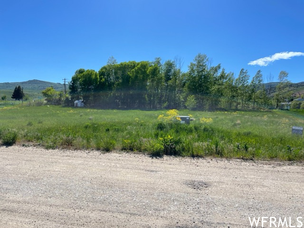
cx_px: 152
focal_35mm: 26
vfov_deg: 53.1
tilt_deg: -0.7
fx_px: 228
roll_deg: -1.4
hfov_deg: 67.3
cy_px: 114
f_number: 1.6
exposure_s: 1/2618
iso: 32
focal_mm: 4.2
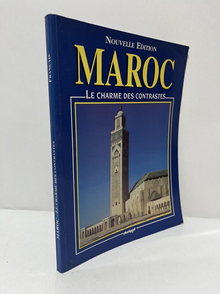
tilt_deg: -16.1
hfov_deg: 53.1
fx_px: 220
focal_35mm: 26
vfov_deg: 67.3
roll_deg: -1.5
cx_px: 110
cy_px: 147
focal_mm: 5.1
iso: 100
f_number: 1.6
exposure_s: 1/50
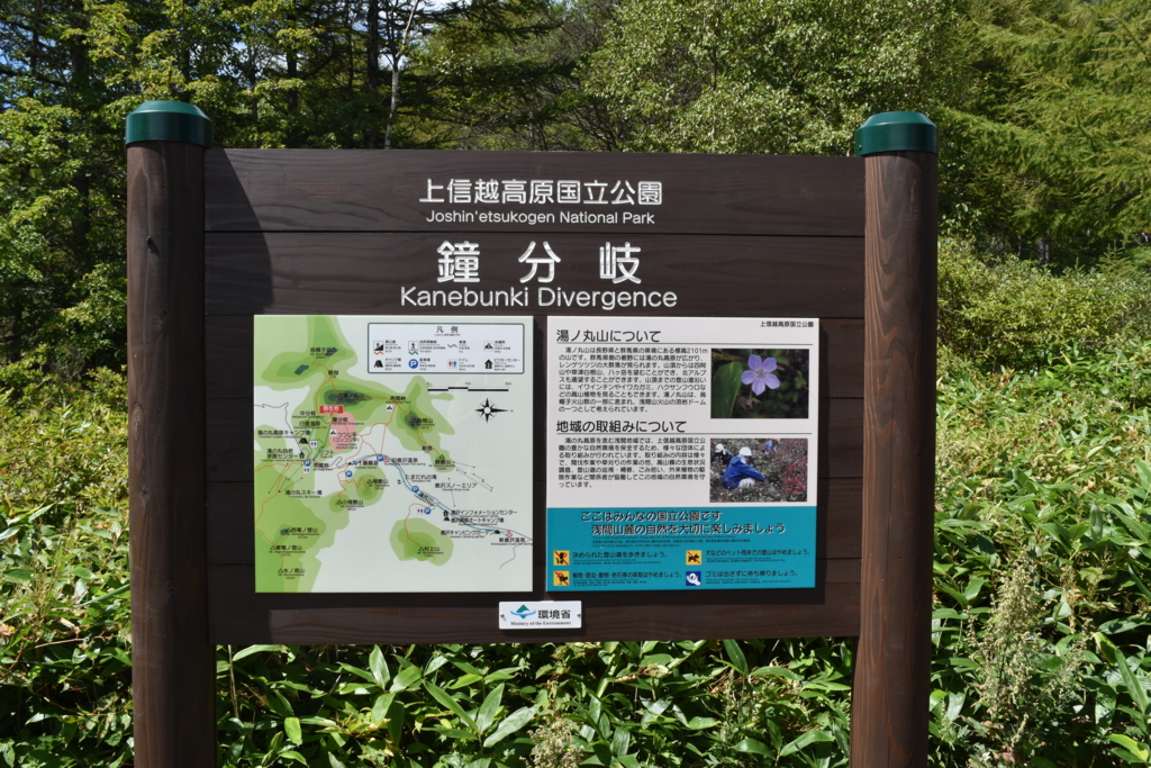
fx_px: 1007
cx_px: 576
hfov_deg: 59.5
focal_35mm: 32
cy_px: 384
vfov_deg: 41.7
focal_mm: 21
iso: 200
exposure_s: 1/200
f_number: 11
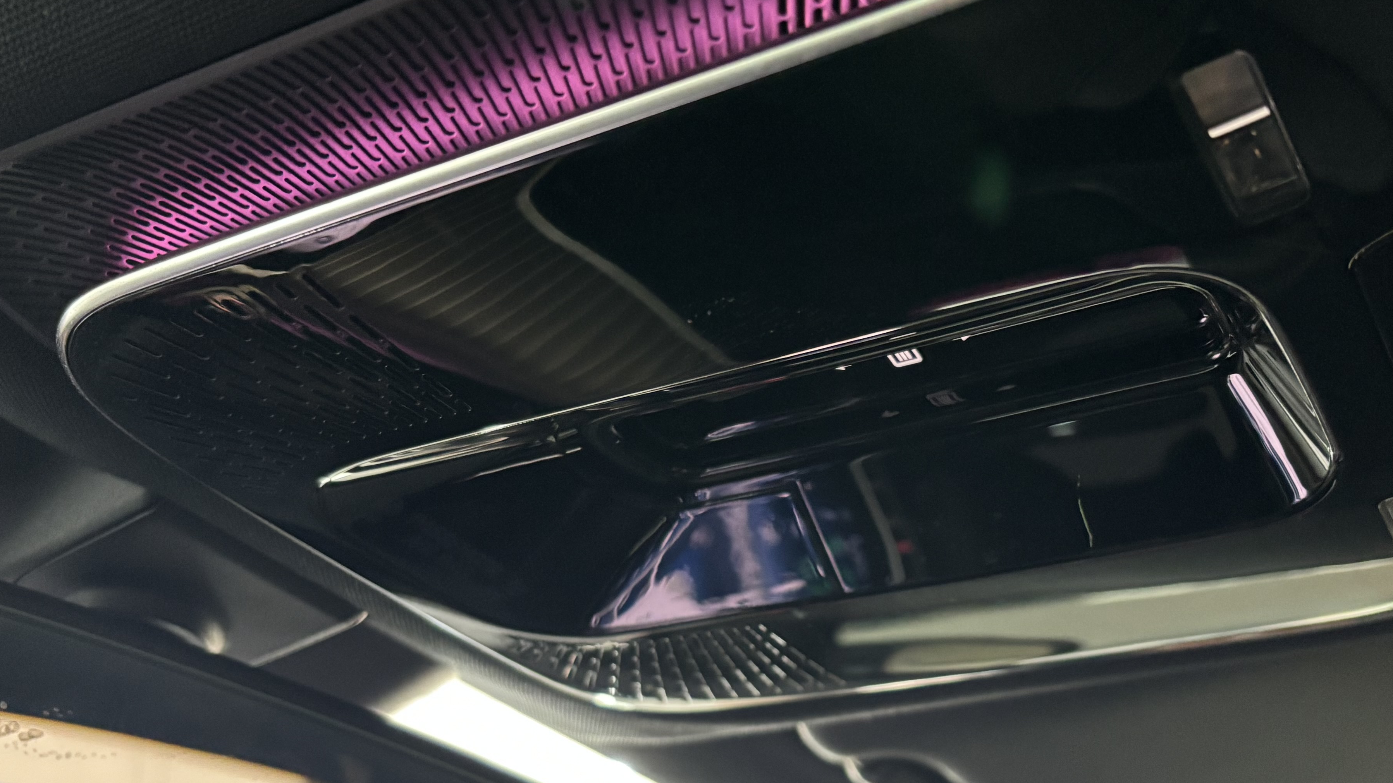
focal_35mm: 45
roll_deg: -4.7
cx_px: 813
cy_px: 486
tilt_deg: +26.6
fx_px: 1662
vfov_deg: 26.4
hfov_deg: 45.3
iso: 640
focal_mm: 5.96
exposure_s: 1/32
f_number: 1.6
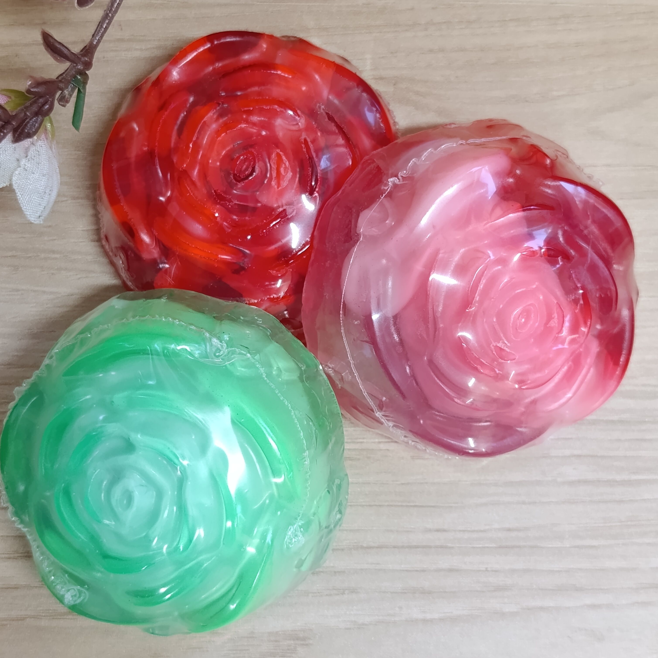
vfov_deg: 31.1
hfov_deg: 31.1
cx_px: 324
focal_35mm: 55
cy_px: 333
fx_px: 1183
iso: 736
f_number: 1.65
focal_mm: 6.11
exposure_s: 1/100
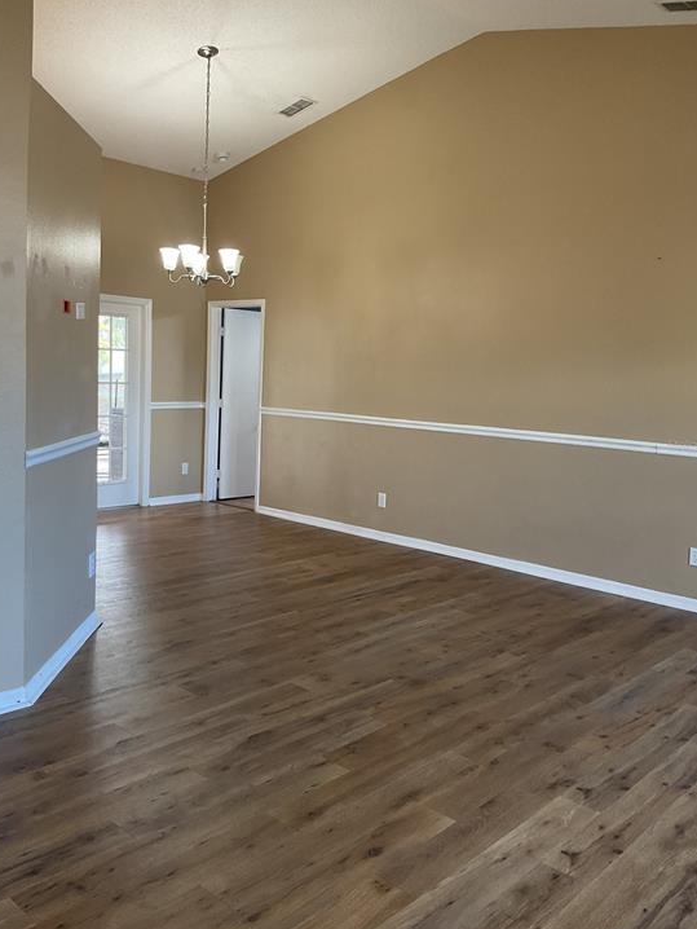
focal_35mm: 31
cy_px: 444
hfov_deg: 45.5
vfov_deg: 58.3
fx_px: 832
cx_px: 354
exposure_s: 1/60
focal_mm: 3
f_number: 1.8
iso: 80
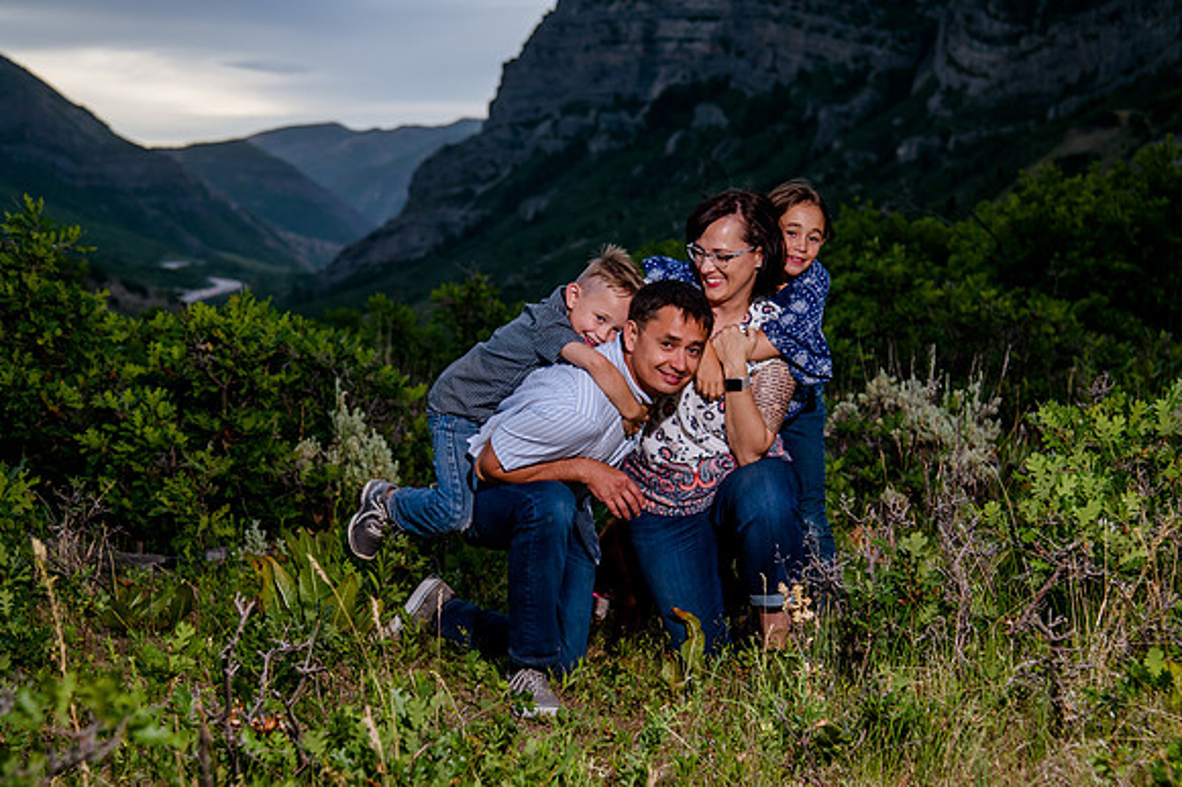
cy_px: 483
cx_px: 612
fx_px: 2336
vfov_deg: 19.1
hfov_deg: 28.4
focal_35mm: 71
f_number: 4.5
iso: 400
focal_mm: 58
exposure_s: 1/250
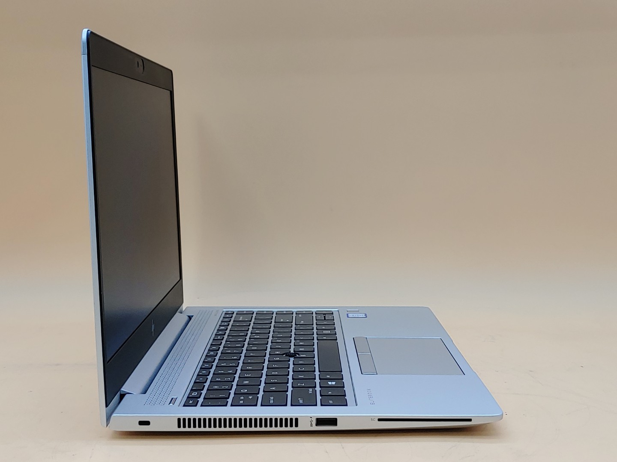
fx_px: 820
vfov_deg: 31.5
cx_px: 308
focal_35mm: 46
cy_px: 231
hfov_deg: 41.2
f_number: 1.8
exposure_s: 1/117
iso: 50
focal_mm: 4.36
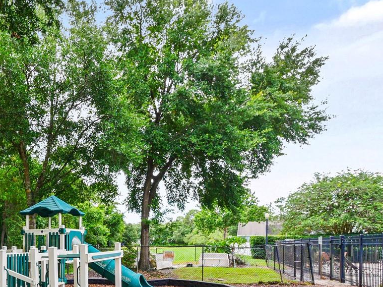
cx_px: 57
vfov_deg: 44.7
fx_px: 321
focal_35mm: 29
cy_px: 248
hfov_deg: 55.5
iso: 200
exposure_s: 1/200
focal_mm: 7
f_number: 5.6
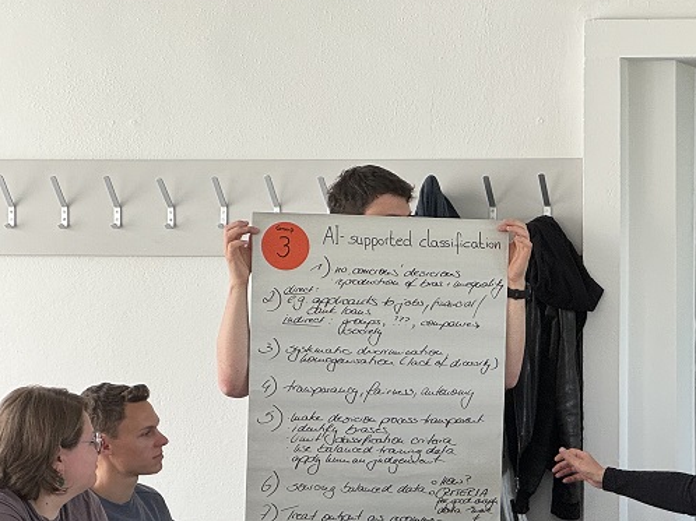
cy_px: 507
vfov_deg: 9.4
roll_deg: +0.3
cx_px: 654
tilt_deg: -3.0
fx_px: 3135
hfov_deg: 12.6
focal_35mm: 156
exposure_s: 1/120
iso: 100
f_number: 2.8
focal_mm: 9
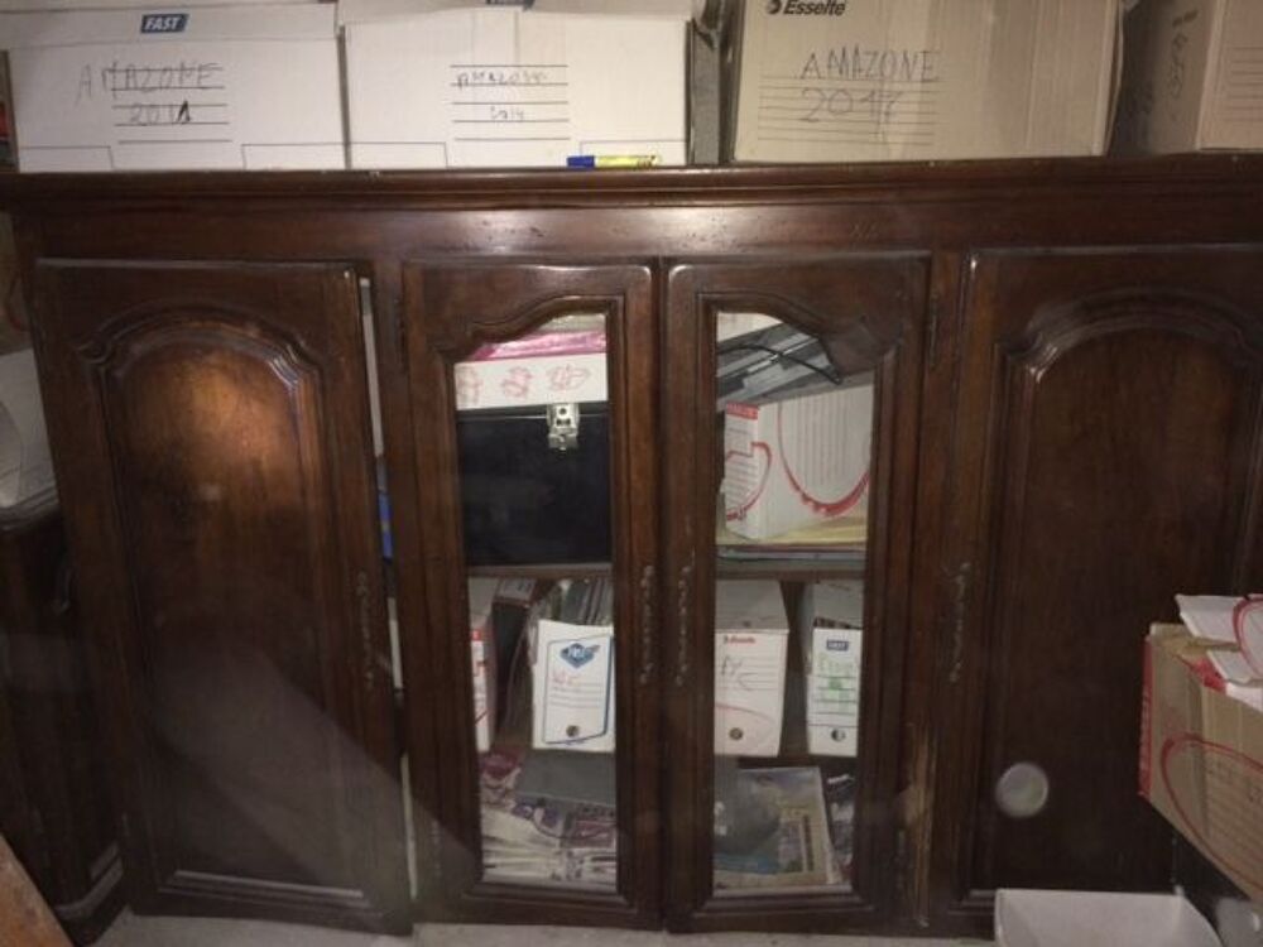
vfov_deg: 48.2
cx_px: 632
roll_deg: +1.1
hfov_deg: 61.7
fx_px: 1058
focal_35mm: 29
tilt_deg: -17.1
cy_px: 474
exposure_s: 1/17
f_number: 2.2
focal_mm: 4.15
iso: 250
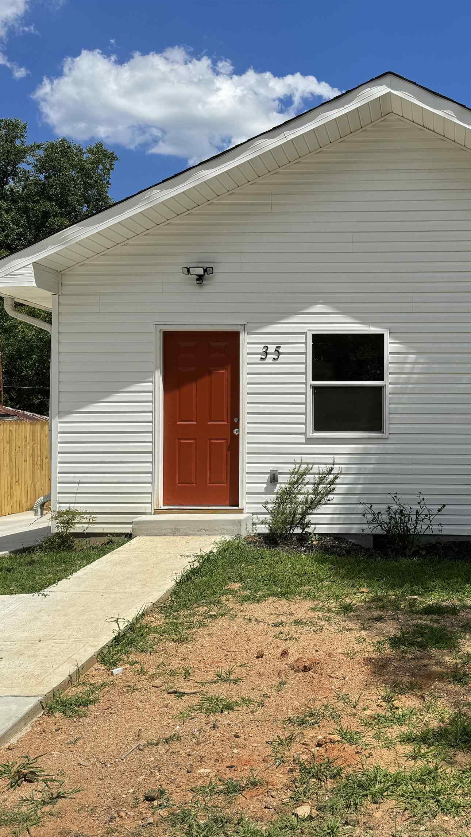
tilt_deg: +0.1
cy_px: 419
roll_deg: -0.7
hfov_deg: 32.5
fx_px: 777
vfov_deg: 56.6
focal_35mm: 35
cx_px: 394
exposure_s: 1/7092
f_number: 1.78
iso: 80
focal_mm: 6.76
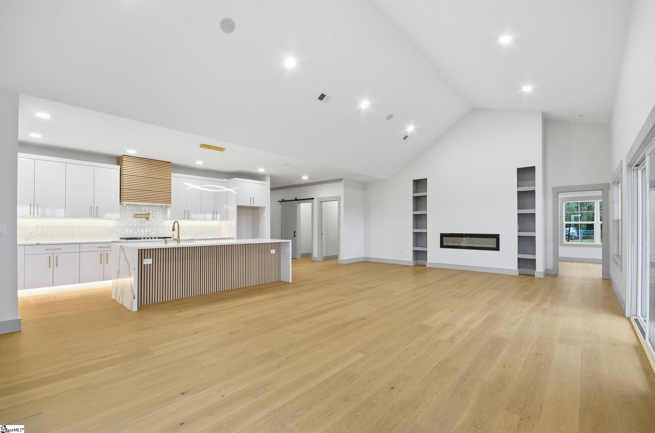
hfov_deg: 100.5
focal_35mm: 15
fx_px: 272
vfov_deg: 77.1
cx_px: 328
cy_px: 216
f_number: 9
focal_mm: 10
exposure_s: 1/13
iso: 250
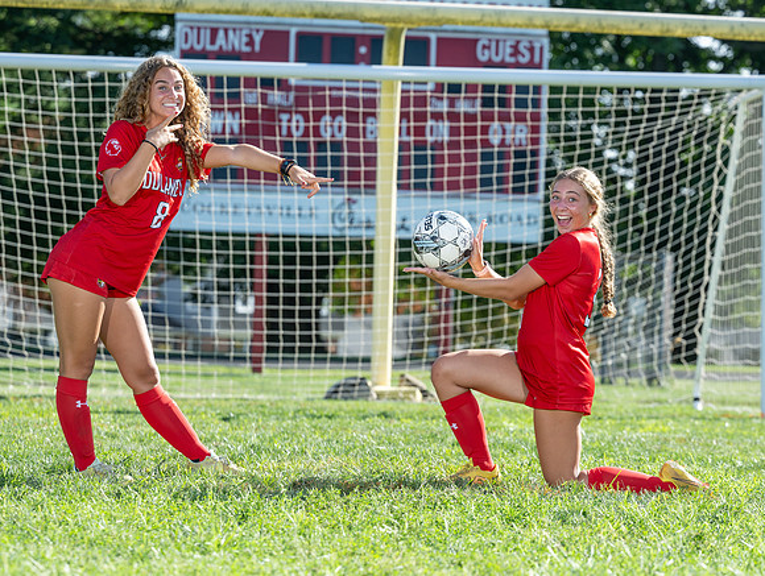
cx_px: 452
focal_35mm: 125
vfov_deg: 11.9
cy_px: 264
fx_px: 2762
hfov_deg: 15.8
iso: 100
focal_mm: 96
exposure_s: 1/400
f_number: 4
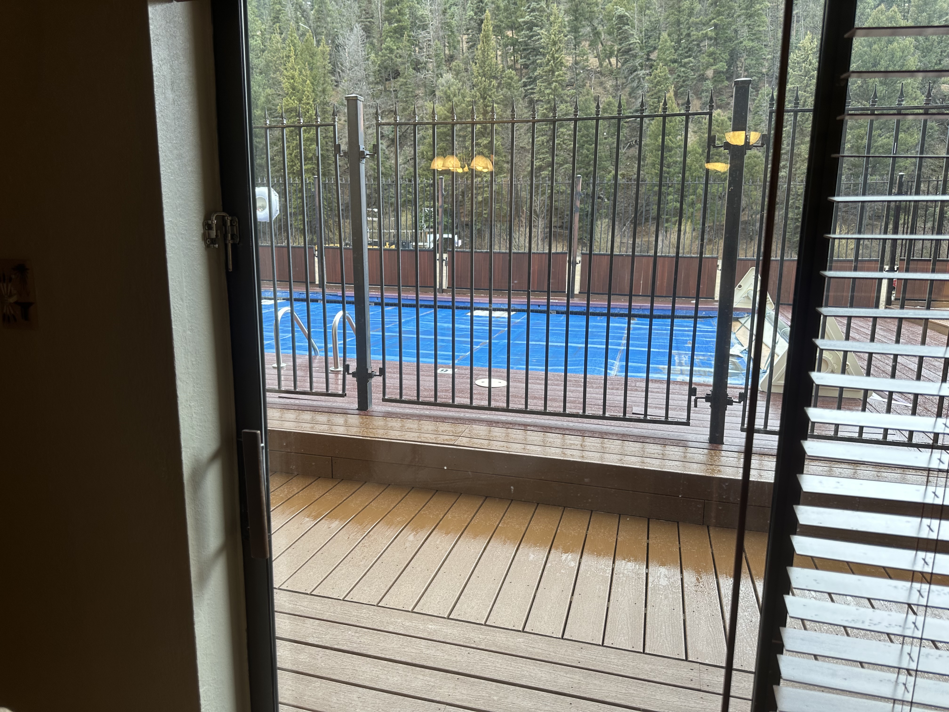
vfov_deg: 56.8
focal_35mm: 24
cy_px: 356
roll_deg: -0.7
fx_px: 658
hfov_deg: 71.6
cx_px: 474
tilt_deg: -9.7
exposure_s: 1/220
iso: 64
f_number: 1.78
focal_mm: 6.86
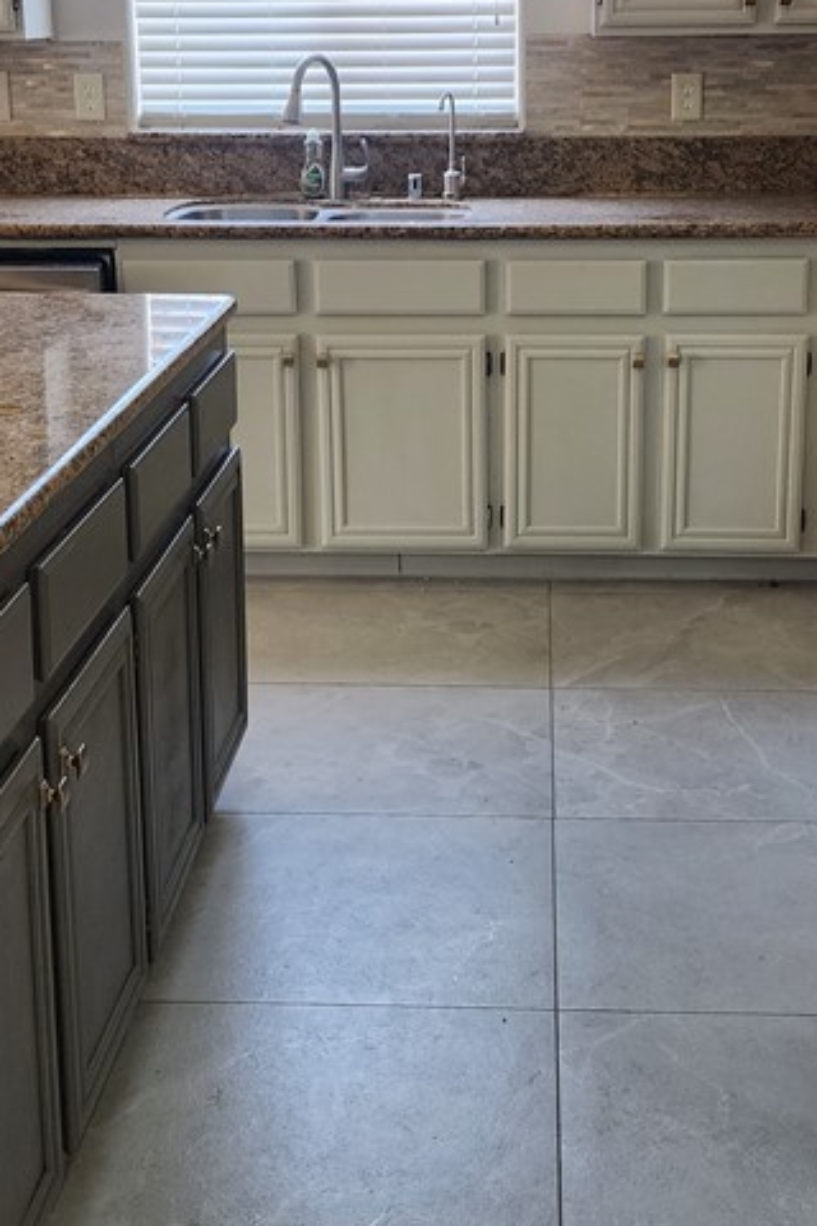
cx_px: 431
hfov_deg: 26.5
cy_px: 414
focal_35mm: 51
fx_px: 1736
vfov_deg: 38.5
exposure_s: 1/120
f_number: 1.8
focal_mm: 6.4
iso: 250
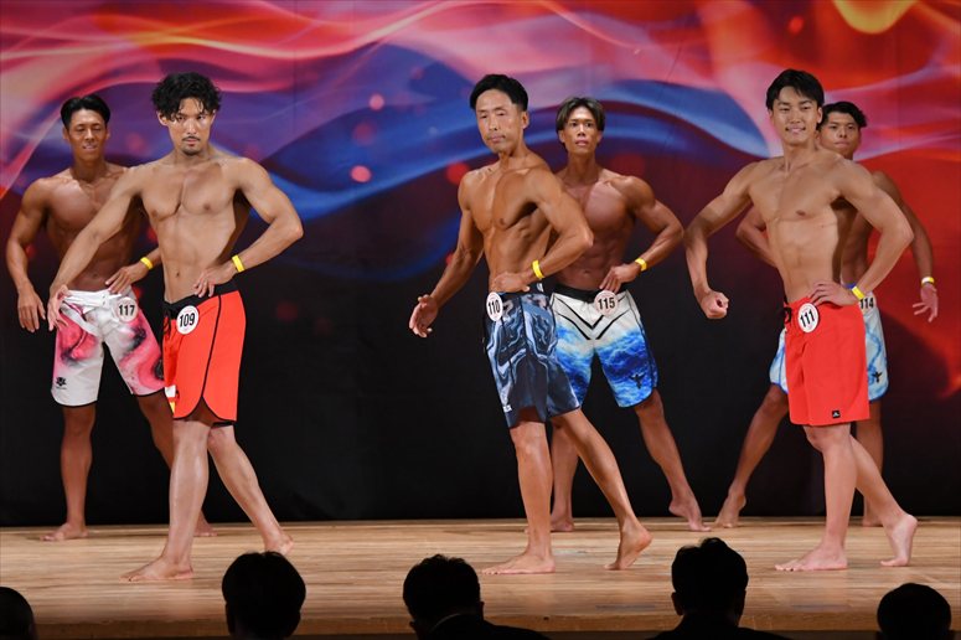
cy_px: 320
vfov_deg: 6.3
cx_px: 480
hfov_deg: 9.5
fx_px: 5790
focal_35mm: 217
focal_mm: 145
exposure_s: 1/400
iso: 3200
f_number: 5.6
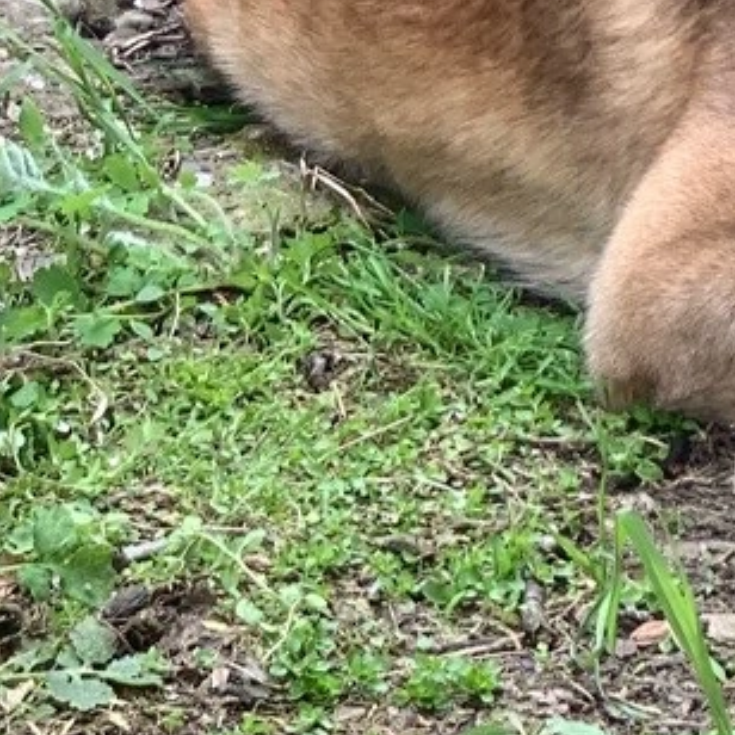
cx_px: 998
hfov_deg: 8.6
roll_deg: +0.9
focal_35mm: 199
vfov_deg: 8.7
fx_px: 4780
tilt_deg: -16.4
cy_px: -12
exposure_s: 1/110
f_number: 2.4
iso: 16
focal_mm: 6
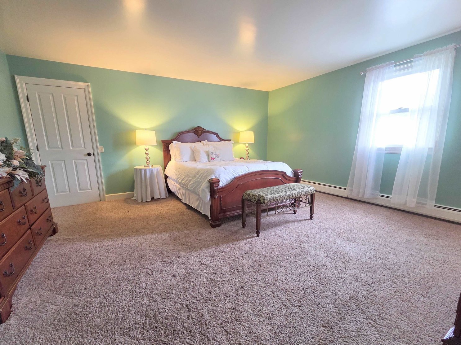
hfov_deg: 102.1
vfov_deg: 85.5
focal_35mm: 14
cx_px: 228
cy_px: 185
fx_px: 186
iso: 500
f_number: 2.2
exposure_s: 1/60
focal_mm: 2.2
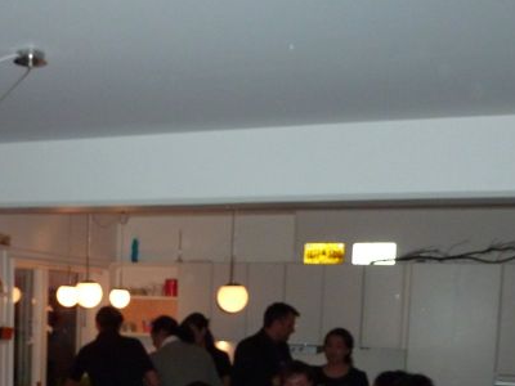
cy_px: 383
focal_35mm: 50
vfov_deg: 27.5
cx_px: 142
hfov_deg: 37.4
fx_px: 744
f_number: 3.3
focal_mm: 4.1
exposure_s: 1/60
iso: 200
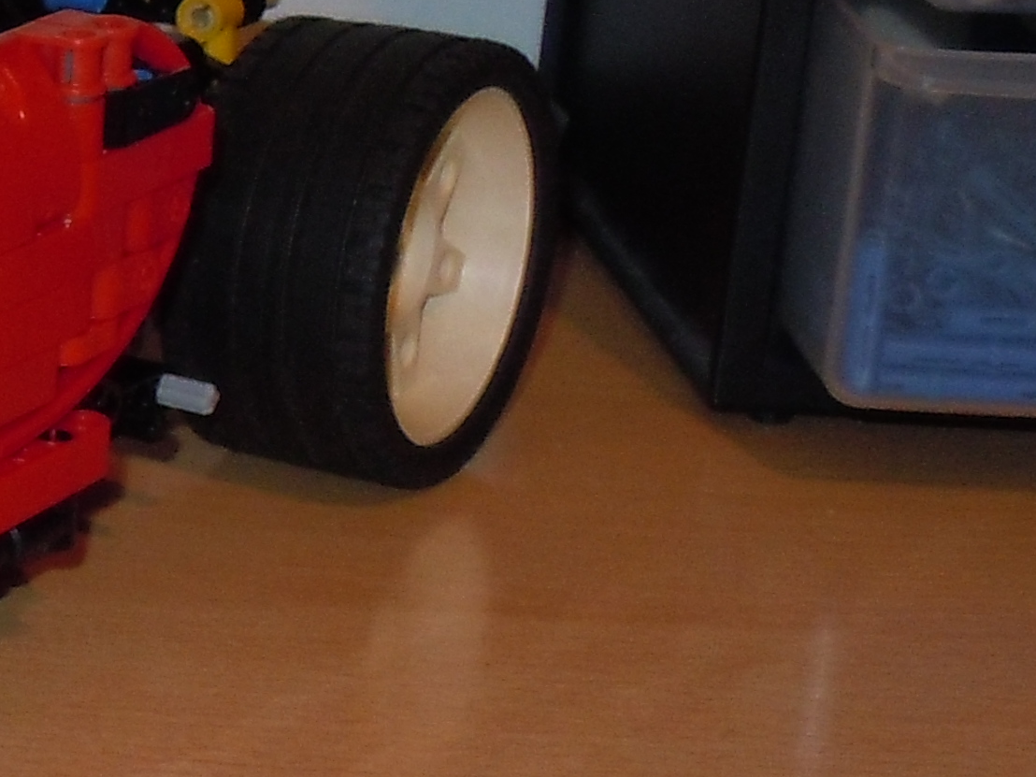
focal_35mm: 117
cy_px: 313
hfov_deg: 14.6
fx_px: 3502
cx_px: -875
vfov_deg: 12.7
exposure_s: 1/30
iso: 200
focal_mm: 5.4
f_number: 3.5
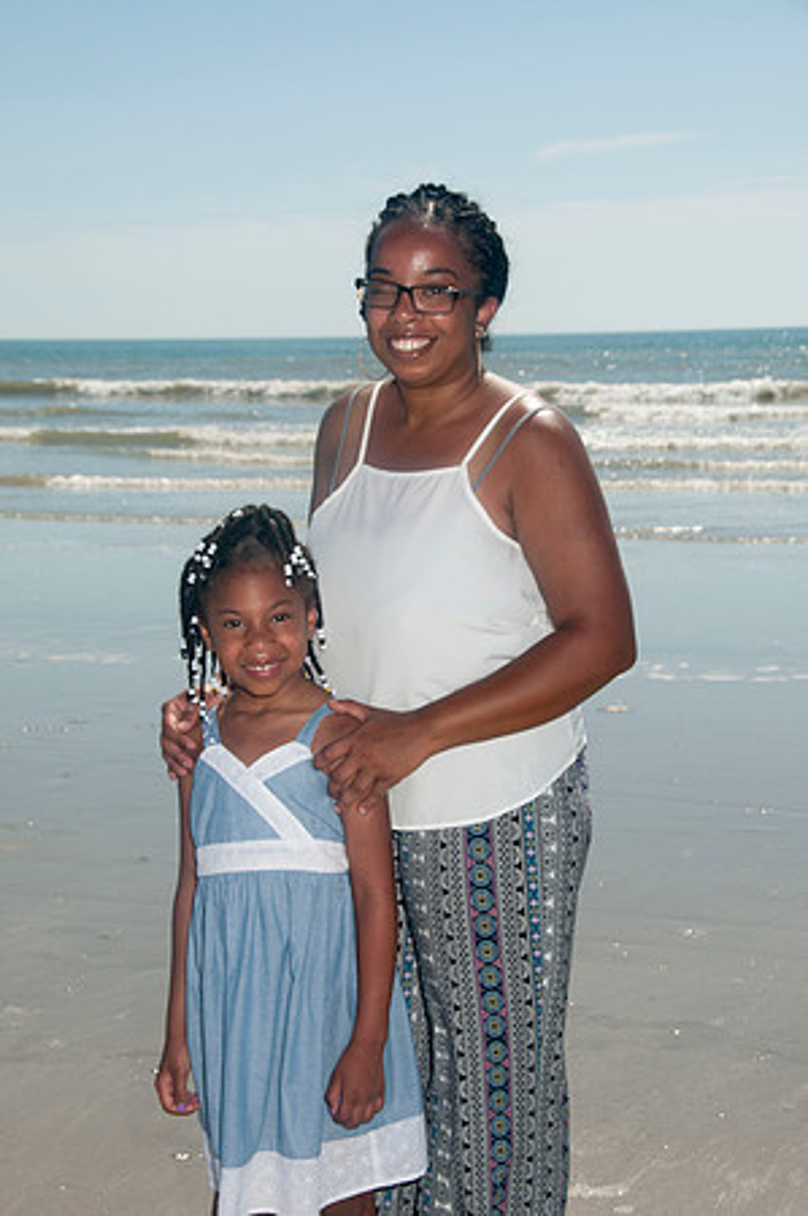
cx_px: 404
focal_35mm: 72
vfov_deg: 28.1
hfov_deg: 18.9
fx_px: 2429
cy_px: 608
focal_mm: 48
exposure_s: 1/250
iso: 100
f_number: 11
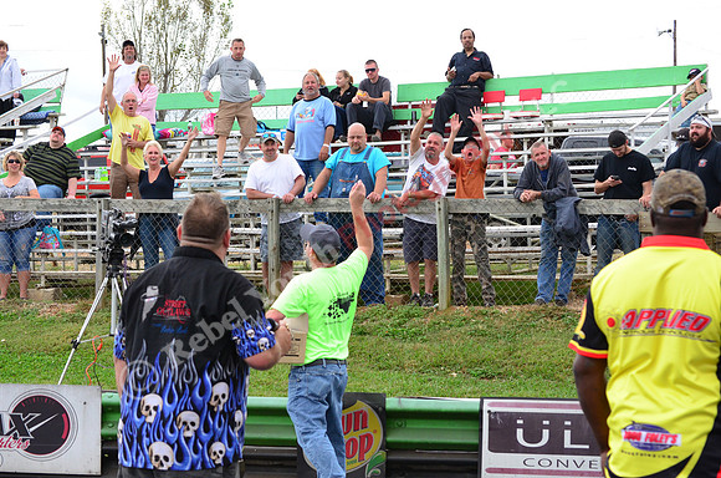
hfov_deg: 20.7
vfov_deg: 13.8
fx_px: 1978
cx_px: 360
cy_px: 239
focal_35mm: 99
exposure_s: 1/1000
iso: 1000
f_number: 8
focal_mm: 66
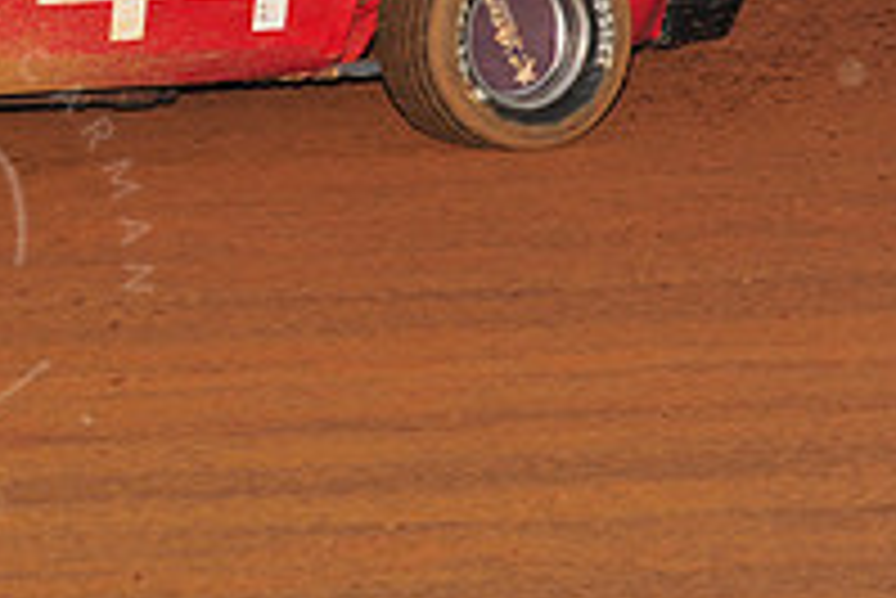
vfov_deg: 5.9
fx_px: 5803
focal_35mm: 233
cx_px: -122
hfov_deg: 8.7
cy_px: -144
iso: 800
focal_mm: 80
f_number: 6.3
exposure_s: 1/320
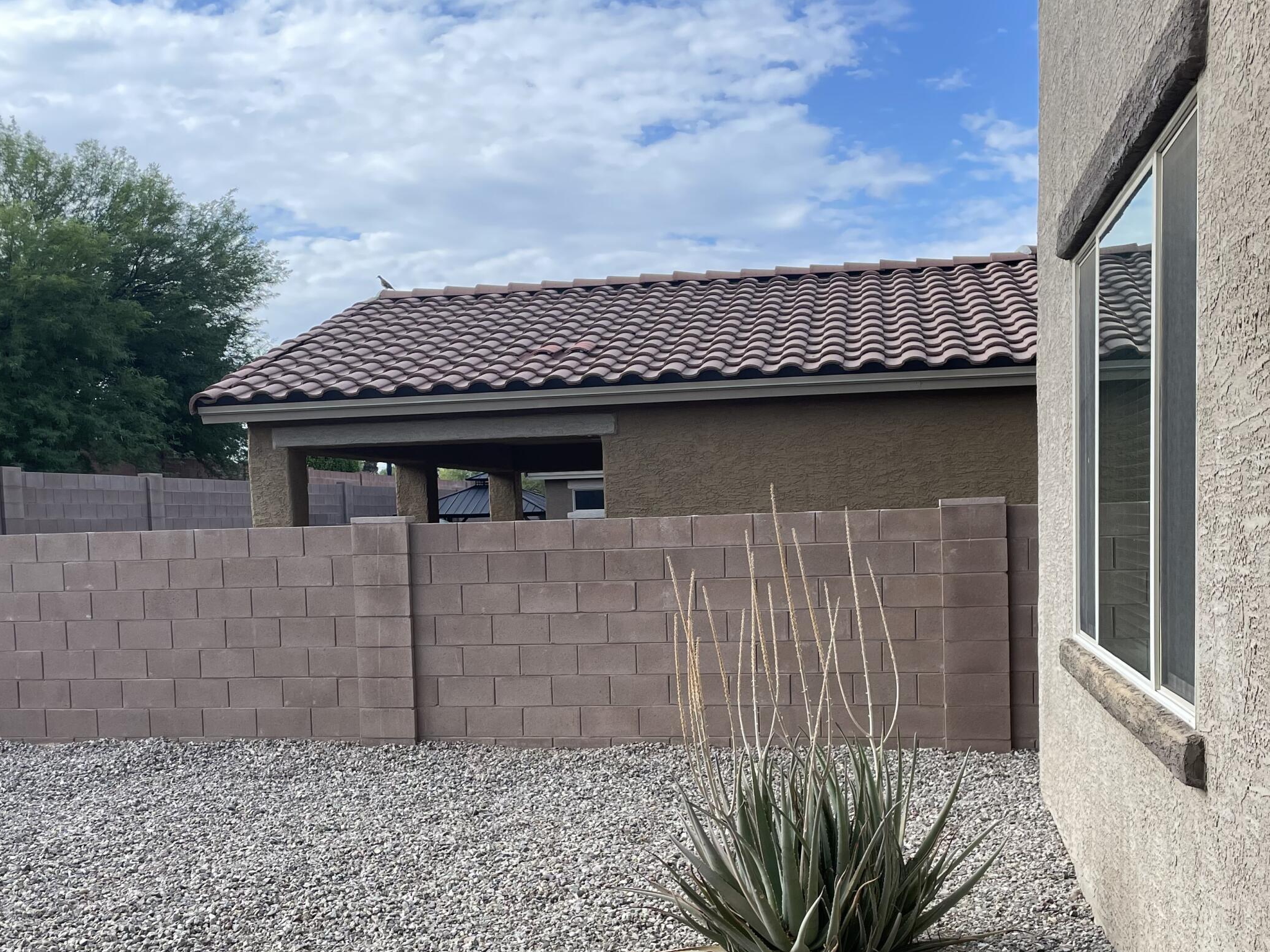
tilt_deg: -2.6
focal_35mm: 38
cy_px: 626
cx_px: 629
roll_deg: +2.2
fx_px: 1394
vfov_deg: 37.3
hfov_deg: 49.0
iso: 32
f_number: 1.6
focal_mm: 4.2
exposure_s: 1/1335
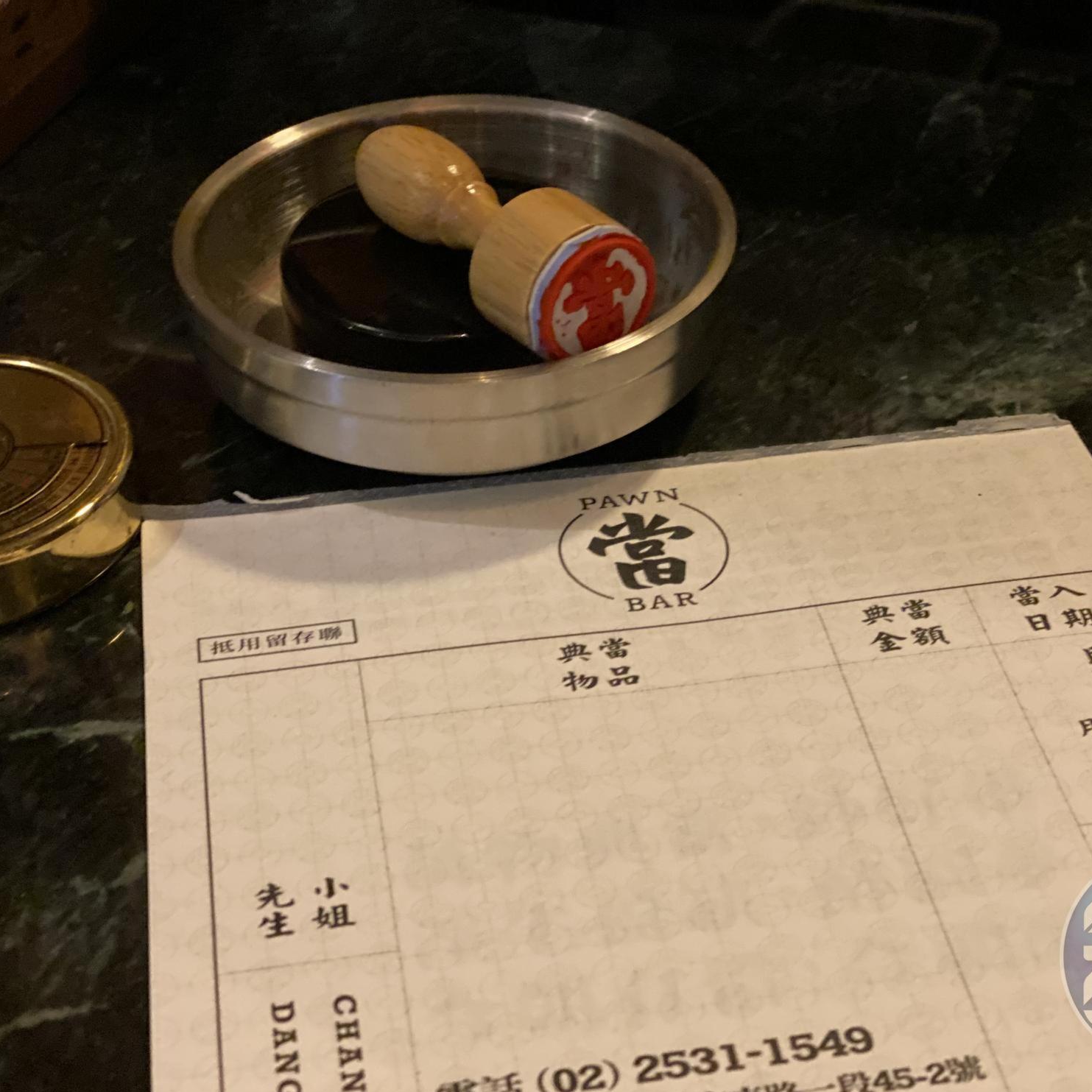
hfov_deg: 27.7
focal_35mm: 62
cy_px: 552
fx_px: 2213
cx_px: 581
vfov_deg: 27.7
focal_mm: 6
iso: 640
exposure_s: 1/15
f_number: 2
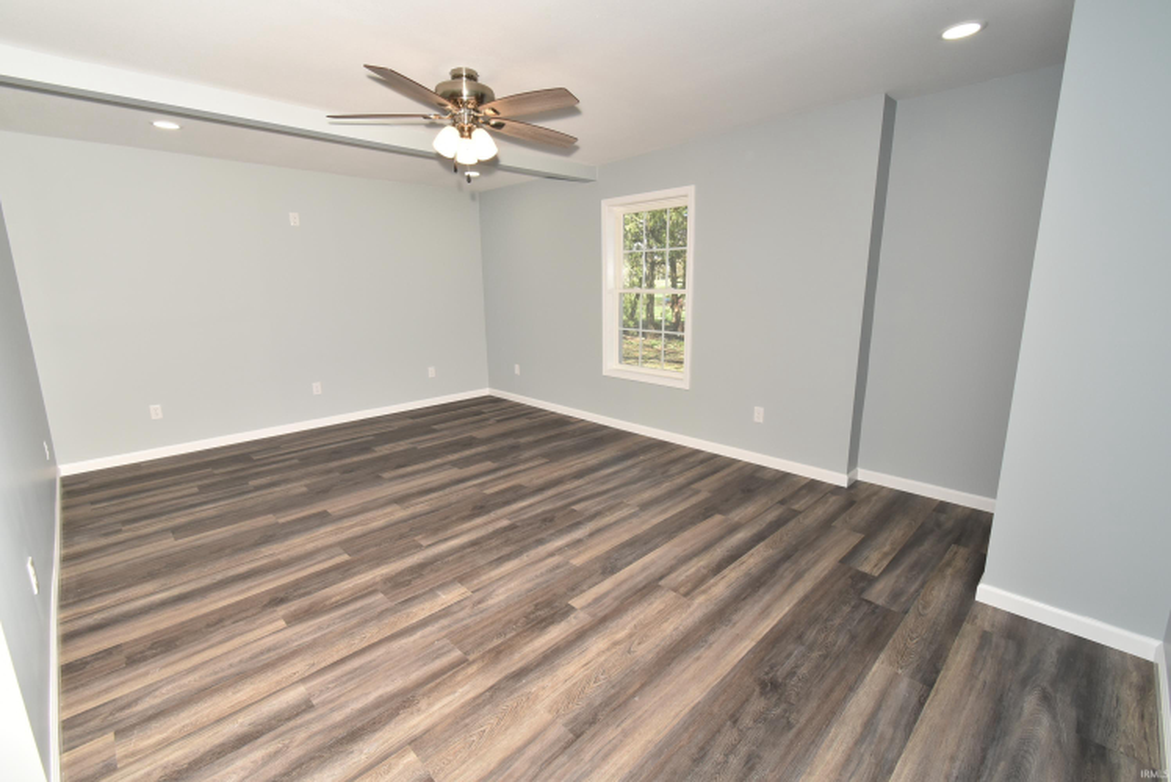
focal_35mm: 15
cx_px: 586
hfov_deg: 100.3
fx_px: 488
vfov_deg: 77.4
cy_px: 391
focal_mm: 10
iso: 400
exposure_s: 1/80
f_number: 9
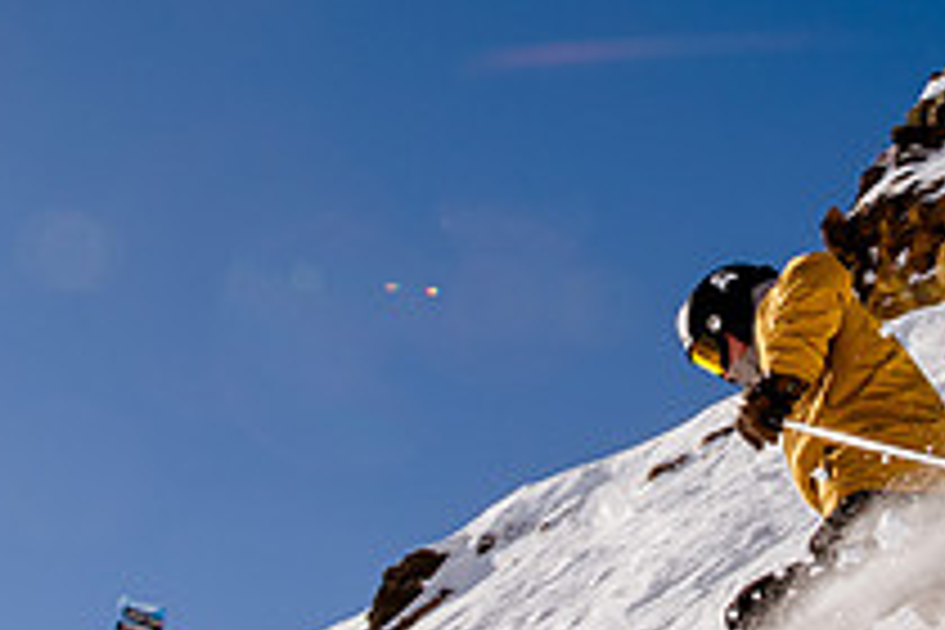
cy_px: 264
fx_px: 2389
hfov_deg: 22.1
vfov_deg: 15.0
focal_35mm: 91
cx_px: 725
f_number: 10
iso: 160
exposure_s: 1/500
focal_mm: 18
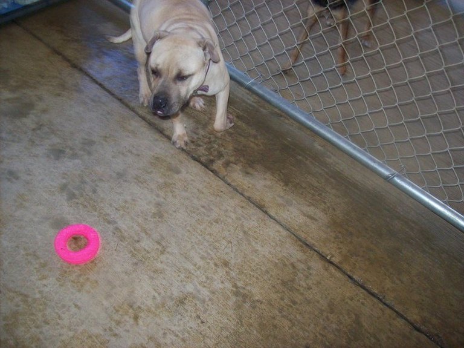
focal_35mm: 36
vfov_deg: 39.6
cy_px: 174
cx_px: 232
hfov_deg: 51.4
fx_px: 482
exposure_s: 1/64
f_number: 2.7
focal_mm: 6
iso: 200
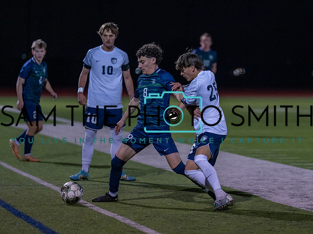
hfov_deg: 8.4
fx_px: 2128
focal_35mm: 236
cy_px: 101
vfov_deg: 6.3
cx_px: 200
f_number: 2.8
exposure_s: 1/1000
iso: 3200
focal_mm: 185
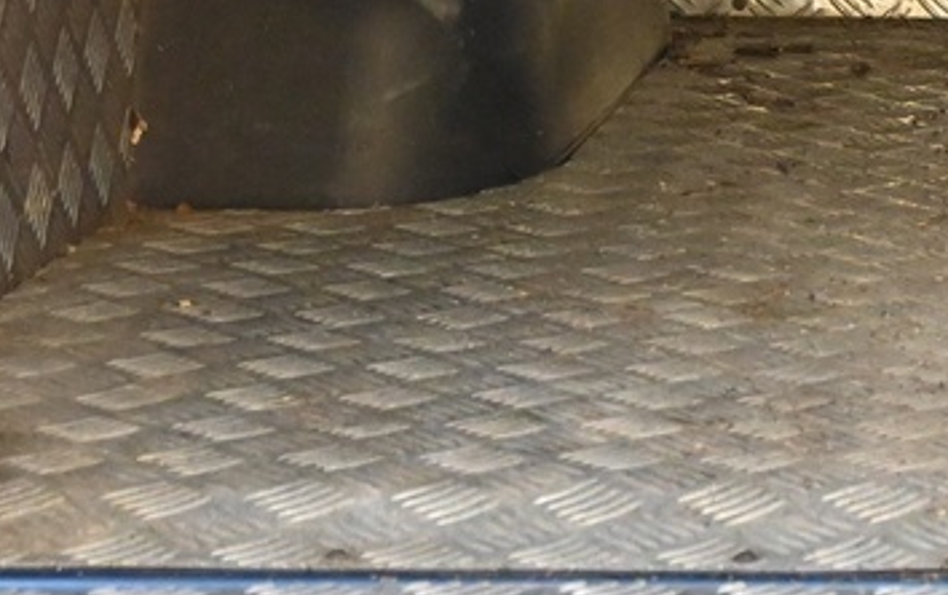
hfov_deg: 10.4
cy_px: -209
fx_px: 4970
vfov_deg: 6.8
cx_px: 1556
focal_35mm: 192
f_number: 4.5
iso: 3200
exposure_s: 1/40
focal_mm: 27.5
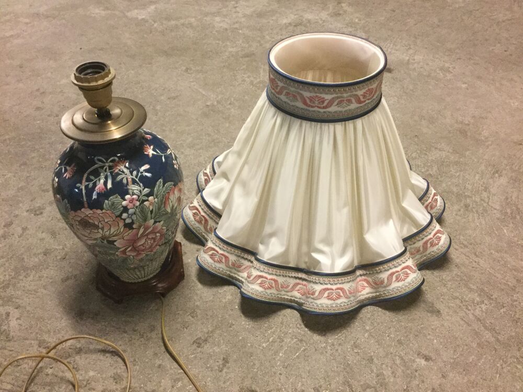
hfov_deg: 58.4
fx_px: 468
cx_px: 262
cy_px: 196
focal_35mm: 31
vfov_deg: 45.4
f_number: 2.4
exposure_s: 1/25
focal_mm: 3.3
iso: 200
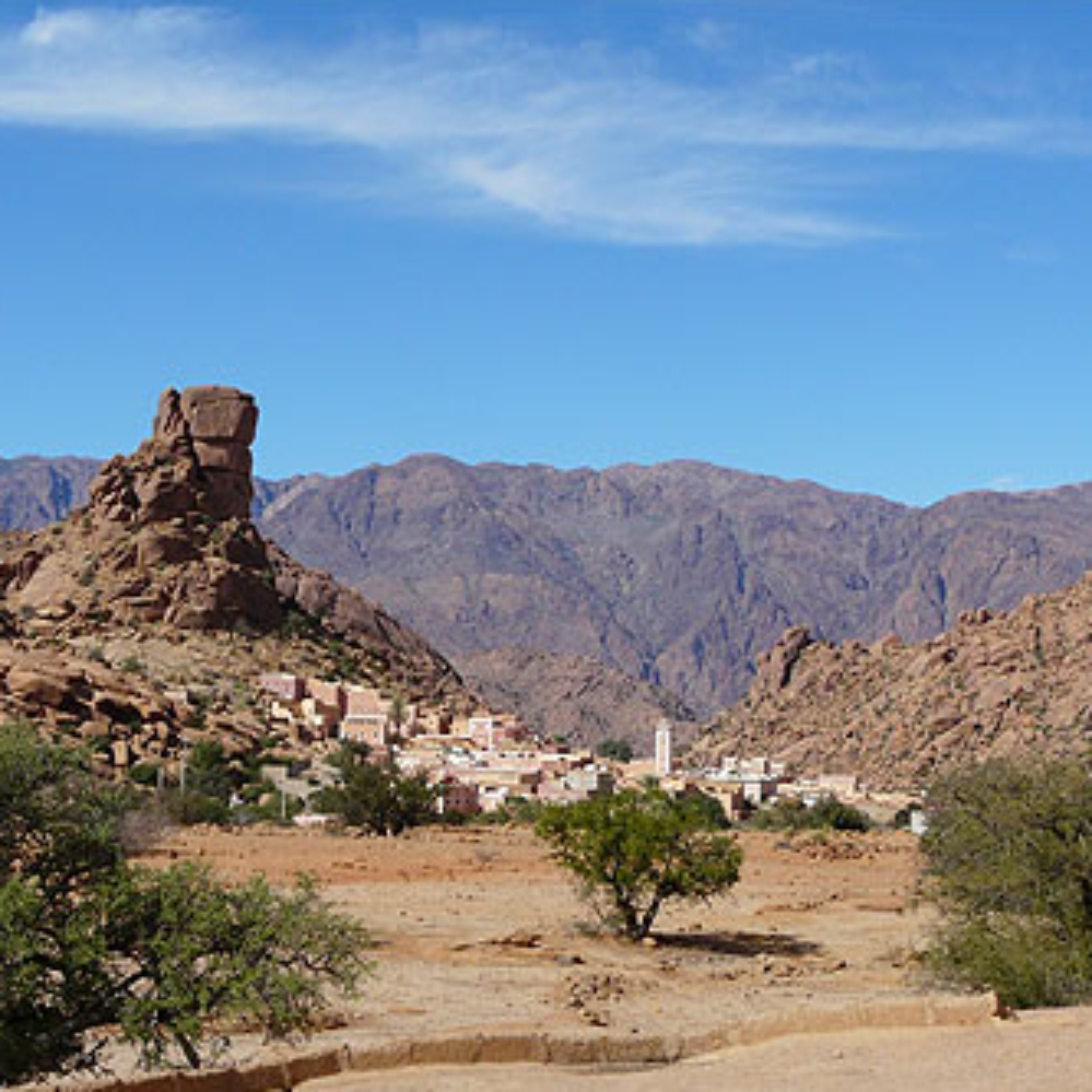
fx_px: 2641
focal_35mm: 74
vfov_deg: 23.4
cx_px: 584
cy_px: 551
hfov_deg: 23.4
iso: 100
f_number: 7.1
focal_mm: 8.1
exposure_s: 1/500
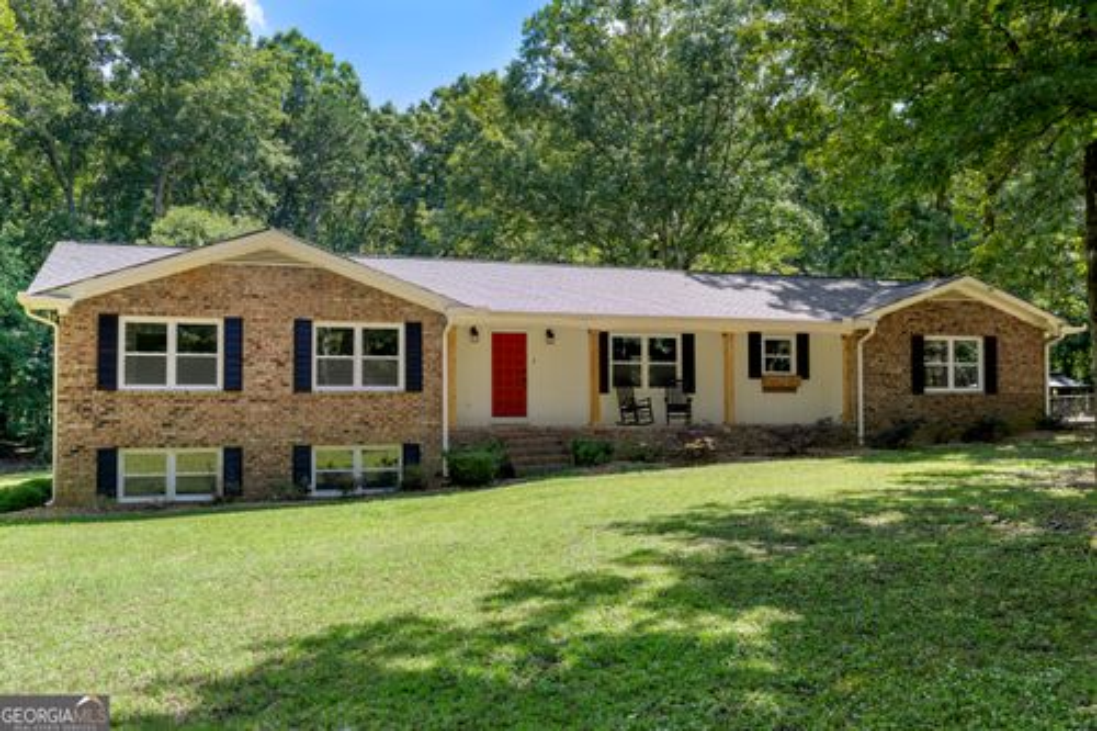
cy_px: 366
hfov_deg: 57.2
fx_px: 1005
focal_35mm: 33
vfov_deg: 39.9
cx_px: 548
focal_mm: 33
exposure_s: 1/125
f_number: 3.5
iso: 100
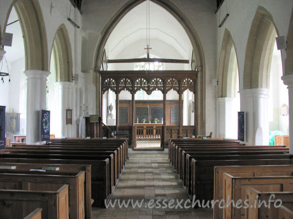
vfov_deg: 40.7
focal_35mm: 35
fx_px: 296
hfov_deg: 52.6
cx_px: 146
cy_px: 110
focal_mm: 8.9
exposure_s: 1/4.4
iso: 50
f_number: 2.8
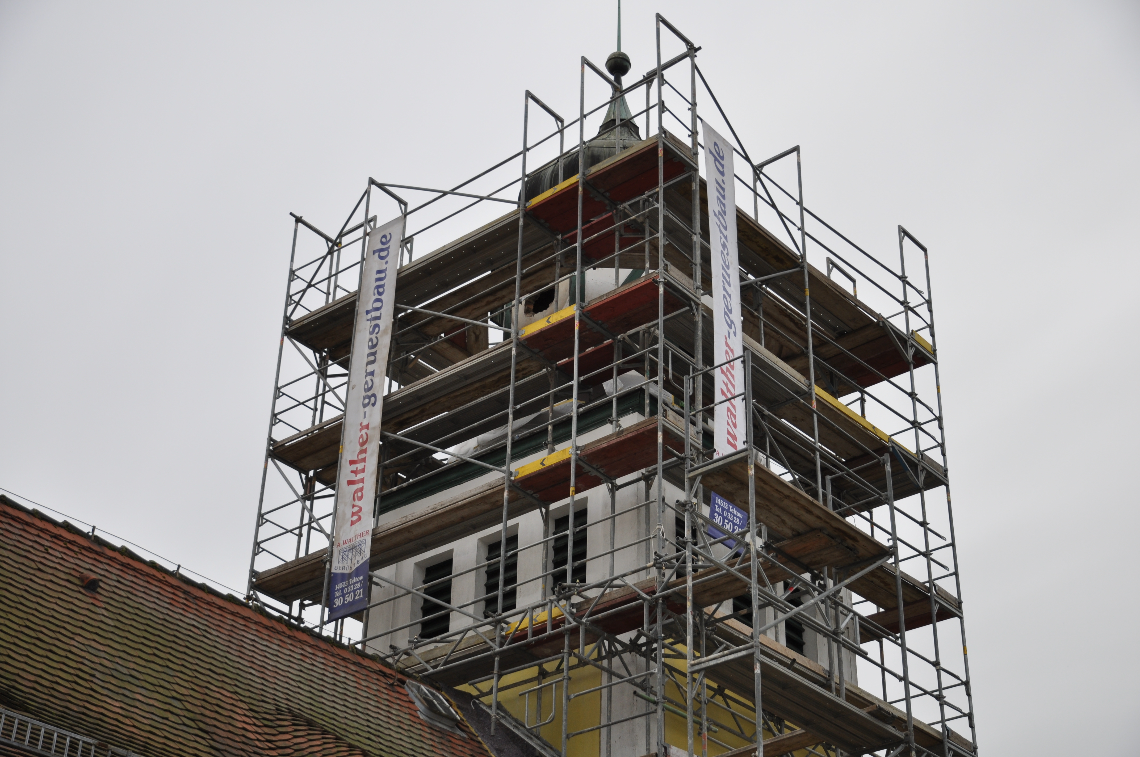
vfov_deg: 23.7
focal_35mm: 57
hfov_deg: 35.1
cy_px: 378
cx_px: 570
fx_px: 1803
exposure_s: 1/200
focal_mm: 38
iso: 200
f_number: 5.6
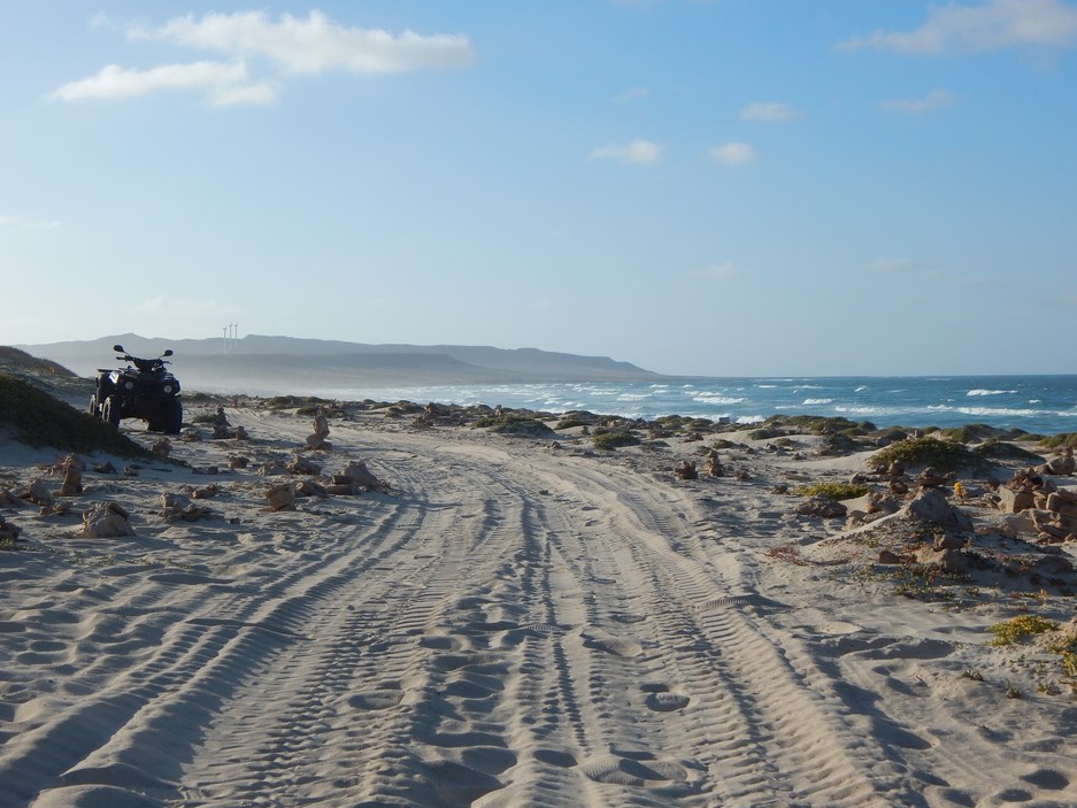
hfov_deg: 32.7
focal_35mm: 59
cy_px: 400
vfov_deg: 24.8
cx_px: 503
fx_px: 1836
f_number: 7.6
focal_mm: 9.7
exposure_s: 1/400
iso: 125
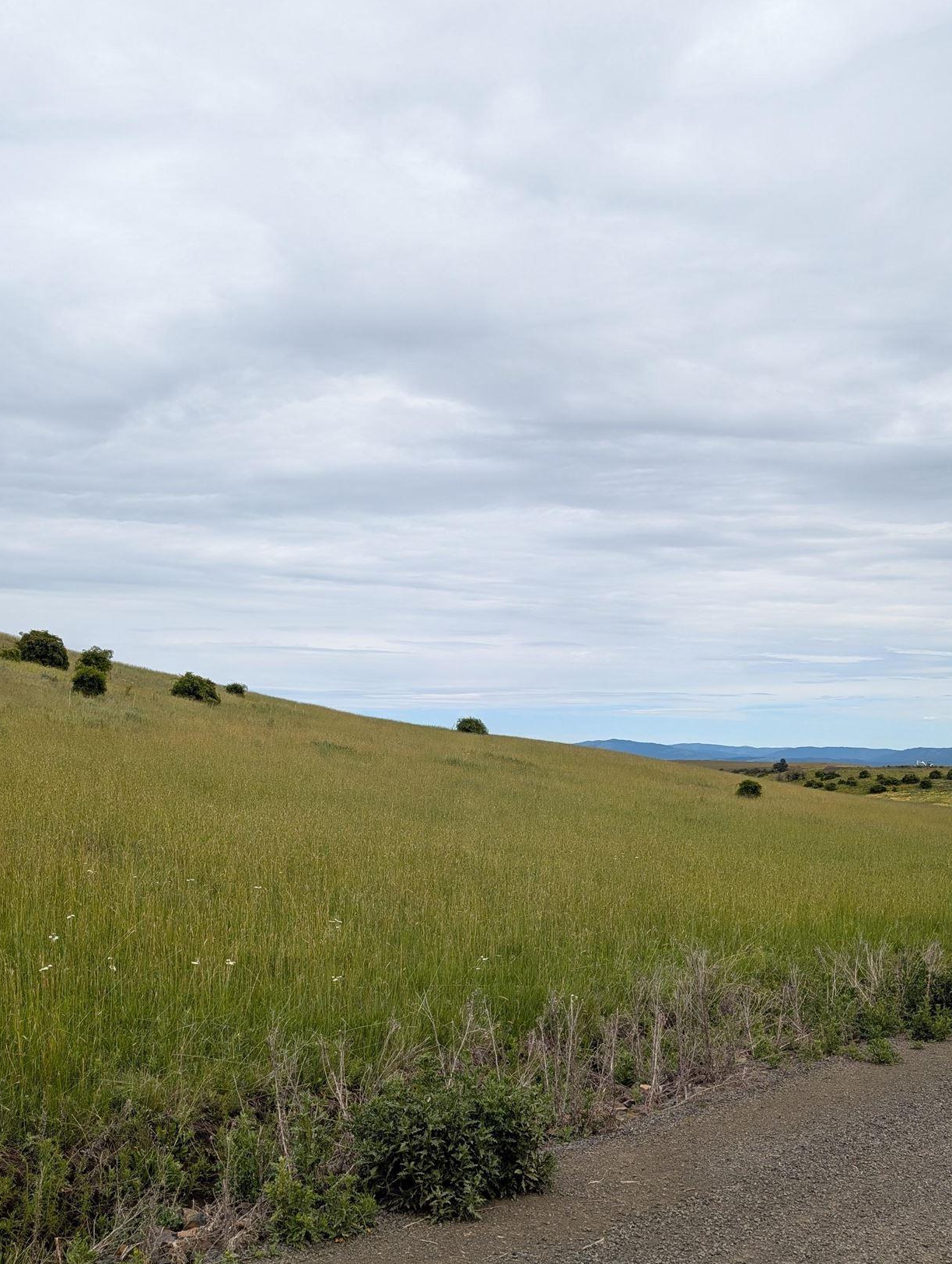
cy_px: 757
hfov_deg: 41.9
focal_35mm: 34
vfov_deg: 53.5
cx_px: 477
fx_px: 1244
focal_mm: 6.9
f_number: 1.68
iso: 28
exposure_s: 1/1212
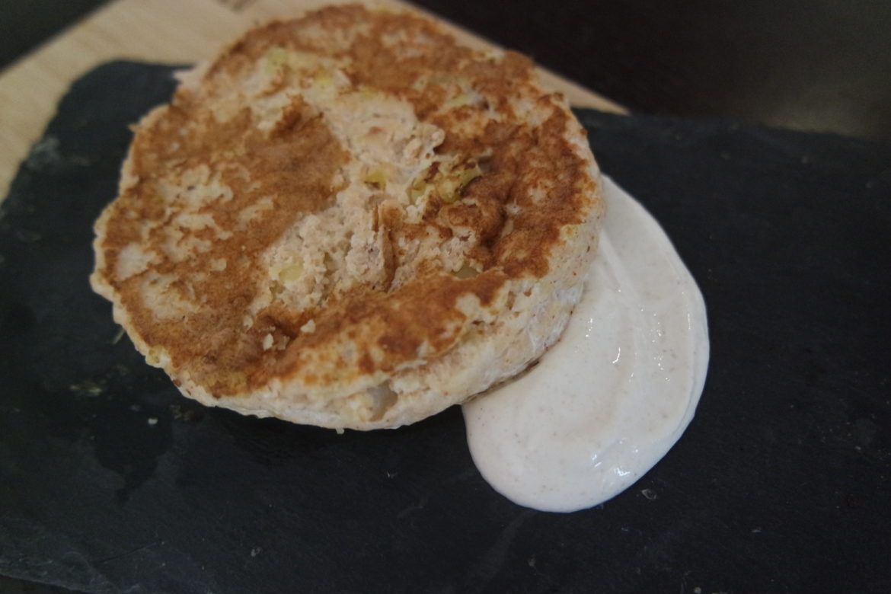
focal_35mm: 24
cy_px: 297
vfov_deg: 53.1
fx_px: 594
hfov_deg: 73.7
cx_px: 446
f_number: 3.5
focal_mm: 16
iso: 3200
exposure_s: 1/30
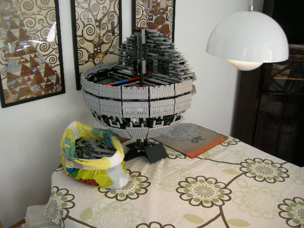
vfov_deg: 39.7
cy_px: 114
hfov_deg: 51.4
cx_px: 152
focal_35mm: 36
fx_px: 316
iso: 284
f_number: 2.7
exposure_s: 1/60
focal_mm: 7.5
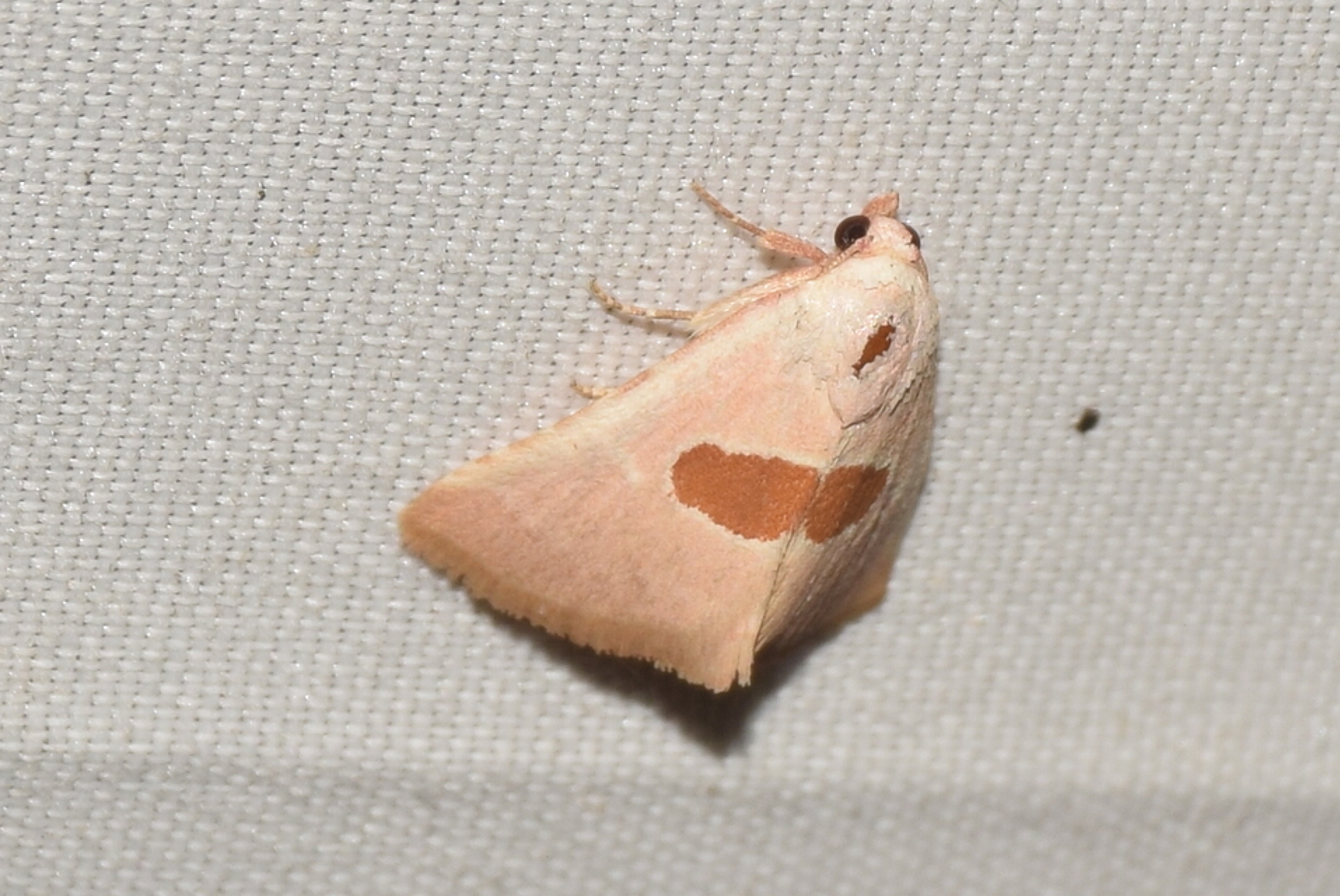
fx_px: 7824
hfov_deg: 9.8
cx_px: 670
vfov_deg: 6.6
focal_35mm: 210
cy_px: 448
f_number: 13
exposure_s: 1/60
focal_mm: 140
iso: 100
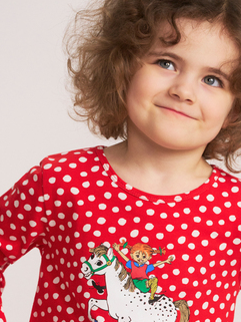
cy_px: 267
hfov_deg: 8.5
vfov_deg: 11.2
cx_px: 162
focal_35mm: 175
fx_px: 1623
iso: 1250
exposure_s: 1/250
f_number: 4
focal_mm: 90
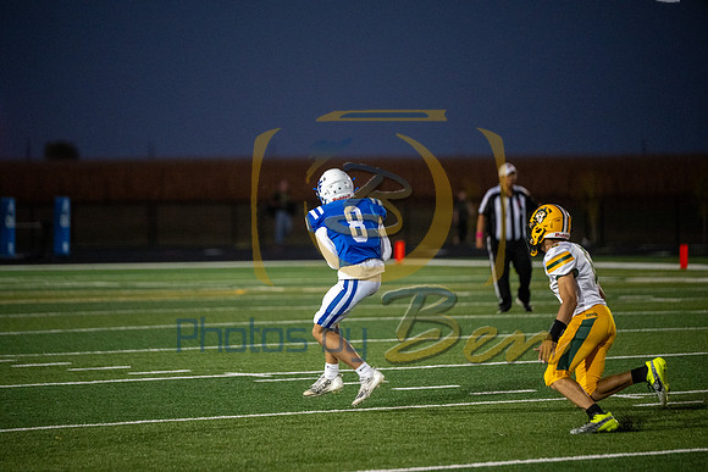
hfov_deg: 10.3
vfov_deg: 6.9
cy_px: 236
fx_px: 3934
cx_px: 354
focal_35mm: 200
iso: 2500
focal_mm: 200
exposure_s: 1/1250
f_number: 2.8
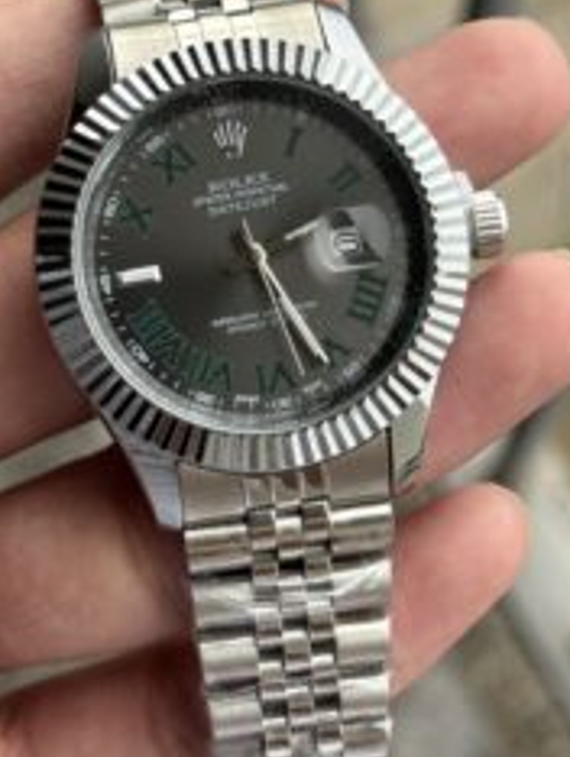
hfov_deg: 18.0
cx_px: 275
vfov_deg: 23.8
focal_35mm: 82
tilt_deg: -71.2
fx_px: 1797
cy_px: 395
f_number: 1.78
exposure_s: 1/621
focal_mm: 6.76
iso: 64
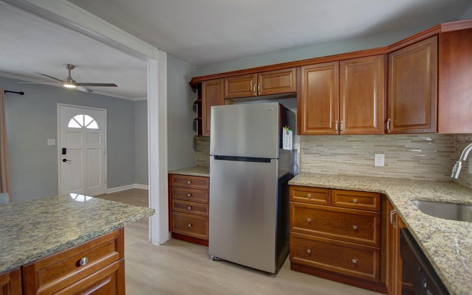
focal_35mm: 16
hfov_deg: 97.8
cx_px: 237
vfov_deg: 71.2
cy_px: 138
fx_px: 206
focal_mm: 10
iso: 200
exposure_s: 1/20
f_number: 4
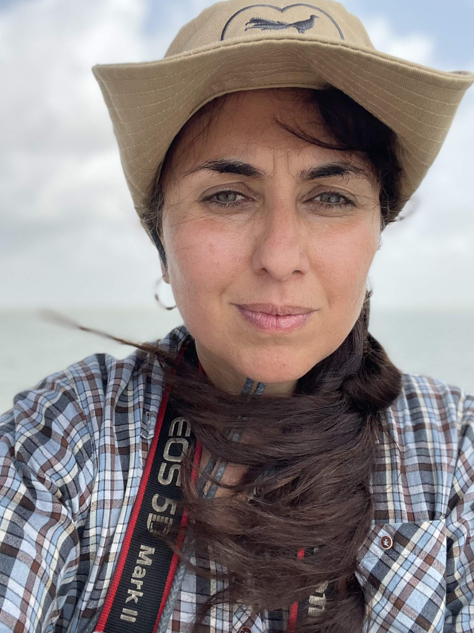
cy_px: 325
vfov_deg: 56.8
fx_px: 584
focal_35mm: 32
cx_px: 224
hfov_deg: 44.1
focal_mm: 2.71
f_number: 2.2
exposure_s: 1/546
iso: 32
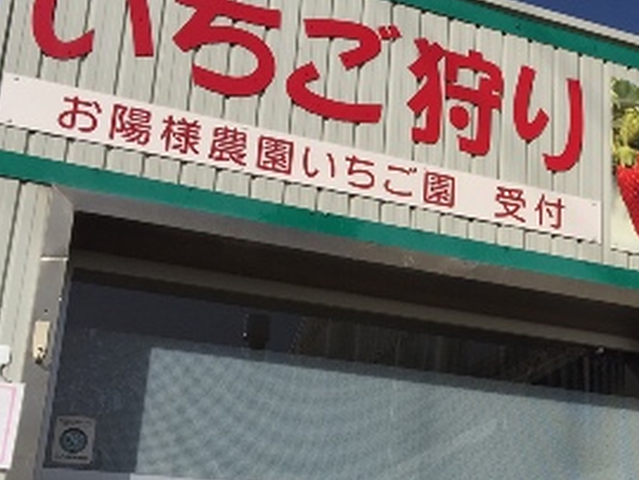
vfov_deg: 23.2
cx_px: 602
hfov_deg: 29.2
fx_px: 1164
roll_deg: -0.2
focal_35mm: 63
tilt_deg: +17.6
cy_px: 312
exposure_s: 1/4950
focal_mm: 4.15
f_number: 2.2
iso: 32
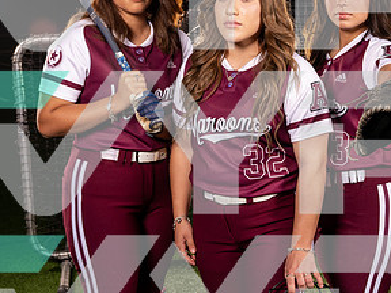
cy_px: 143
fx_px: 723
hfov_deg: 30.0
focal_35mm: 64
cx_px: 273
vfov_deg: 22.9
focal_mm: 33
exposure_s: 1/125
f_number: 8
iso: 100
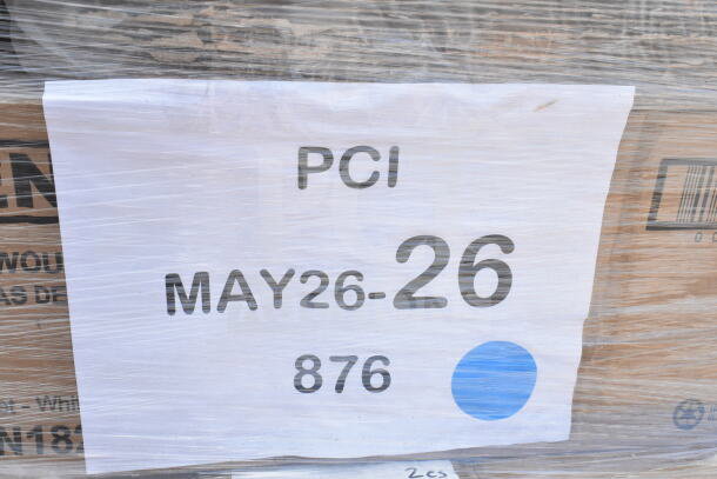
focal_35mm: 39
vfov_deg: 34.2
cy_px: 240
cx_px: 358
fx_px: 777
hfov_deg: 49.5
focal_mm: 26
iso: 1600
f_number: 13
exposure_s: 1/640
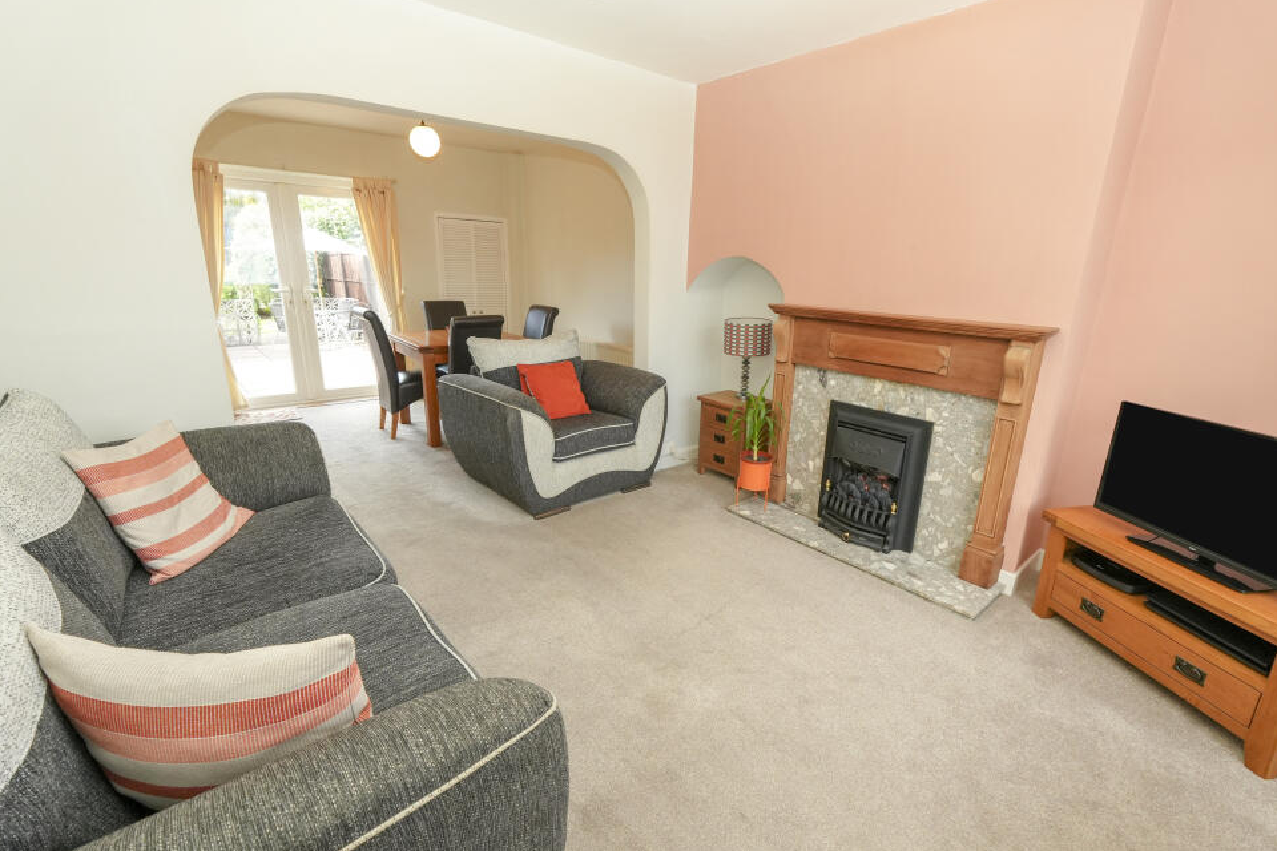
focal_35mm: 16
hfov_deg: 96.7
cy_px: 427
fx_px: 568
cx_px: 668
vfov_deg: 73.7
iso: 800
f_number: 4
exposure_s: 1/160
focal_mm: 10
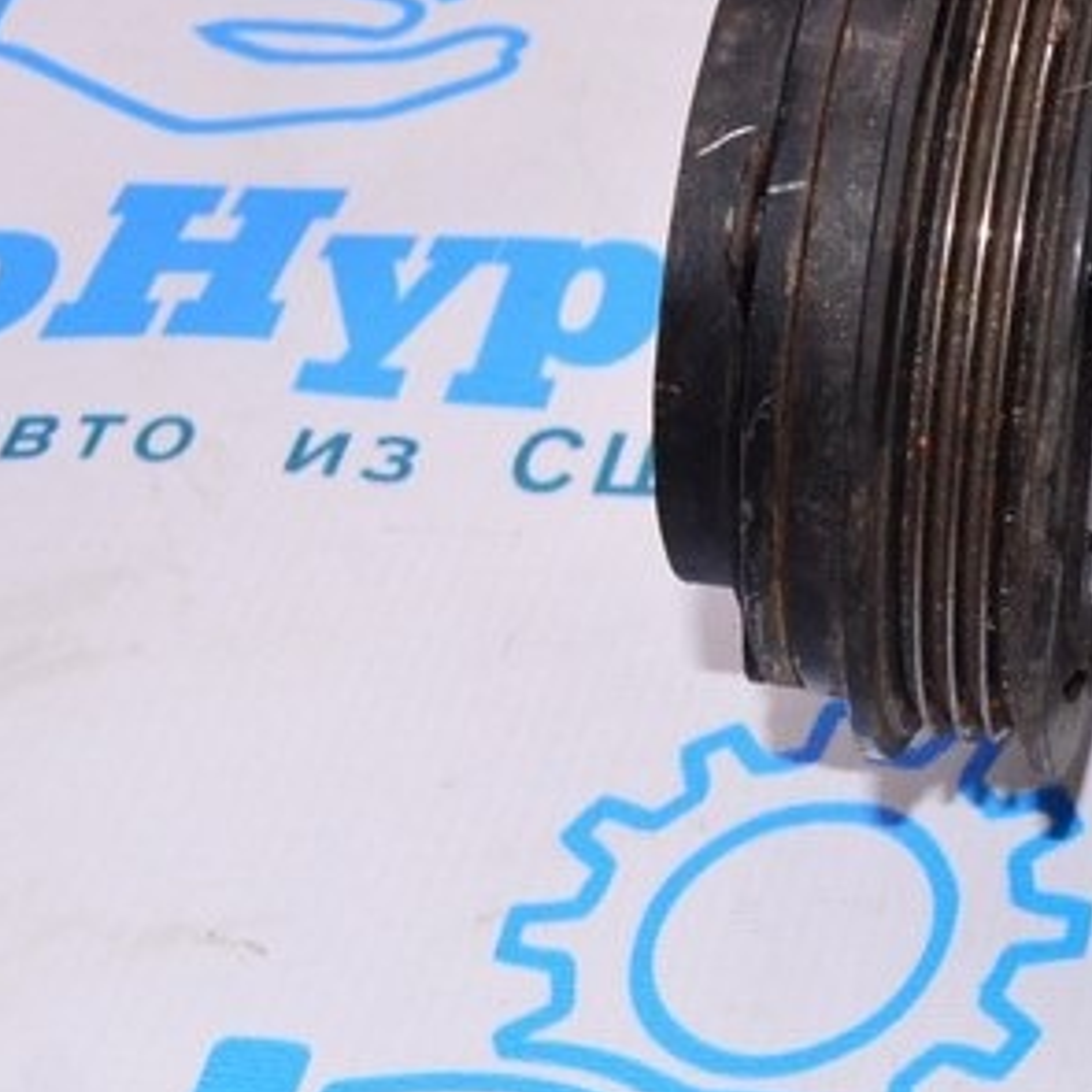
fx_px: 3783
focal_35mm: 106
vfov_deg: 16.4
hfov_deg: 14.9
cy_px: 302
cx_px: 1766
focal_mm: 24
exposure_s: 1/125
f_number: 8
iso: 1600
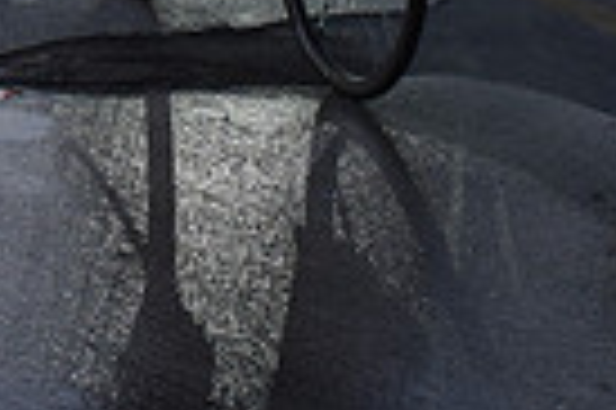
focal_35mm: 212
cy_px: -318
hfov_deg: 9.7
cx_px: 175
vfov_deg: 6.3
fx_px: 3623
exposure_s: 1/400
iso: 2500
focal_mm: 50
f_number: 2.8
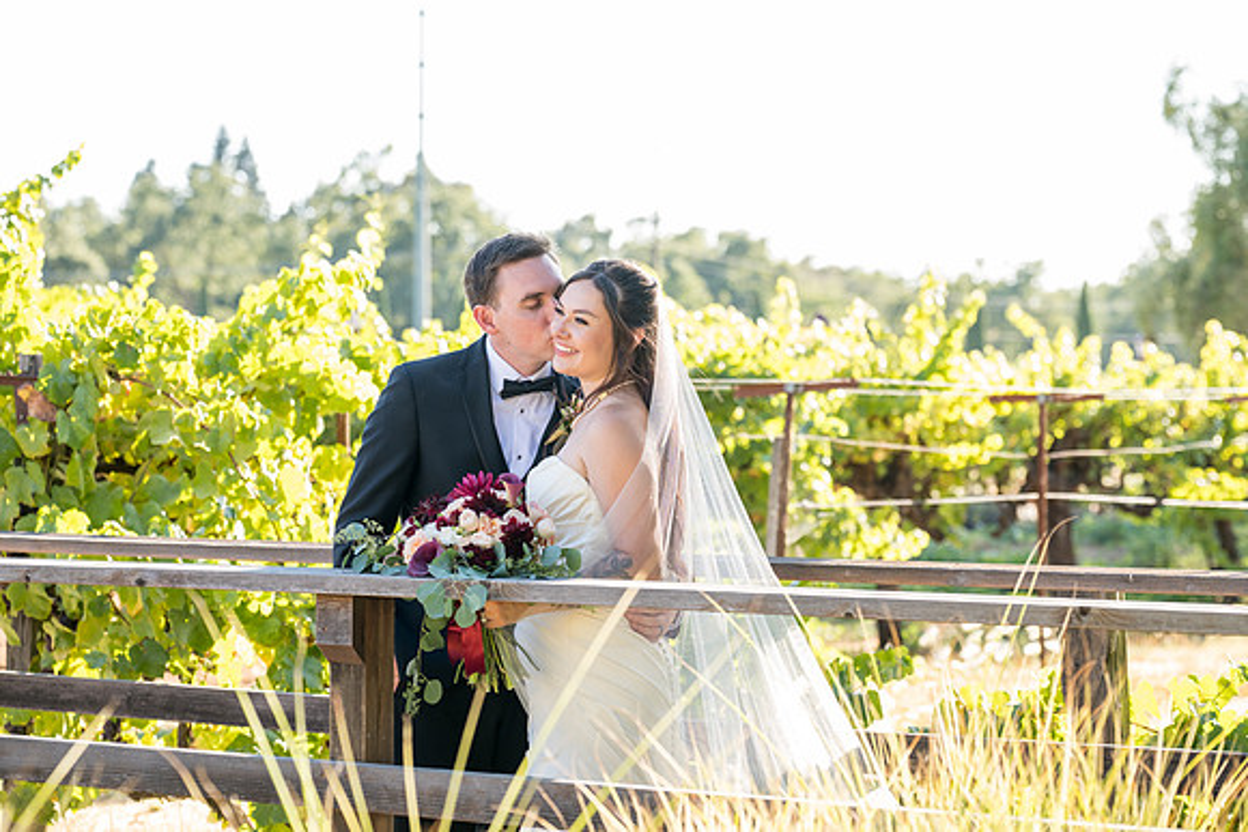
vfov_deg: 14.9
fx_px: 3190
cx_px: 624
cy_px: 416
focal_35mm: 92
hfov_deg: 22.1
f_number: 4
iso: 500
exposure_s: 1/400
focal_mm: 92
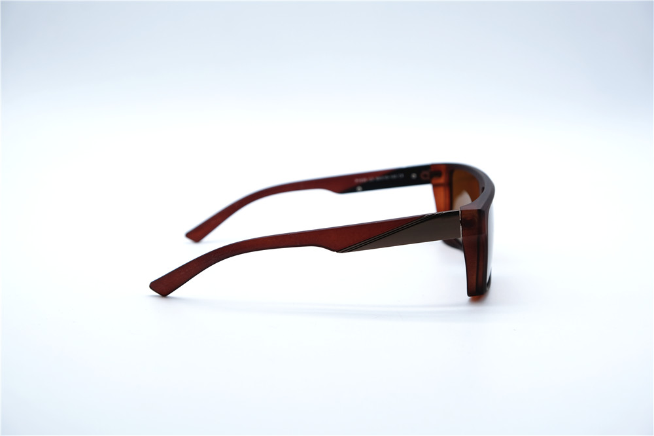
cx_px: 327
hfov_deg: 38.9
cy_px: 218
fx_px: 926
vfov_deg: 26.5
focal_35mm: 51
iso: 160
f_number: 5
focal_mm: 34.3
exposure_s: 1/240
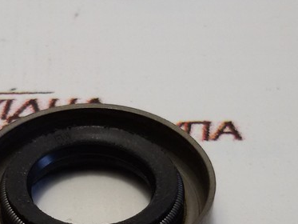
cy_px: 195
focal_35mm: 83
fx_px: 715
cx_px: 65
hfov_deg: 23.2
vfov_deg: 17.6
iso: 64
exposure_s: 1/100
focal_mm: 2.93
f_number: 2.4
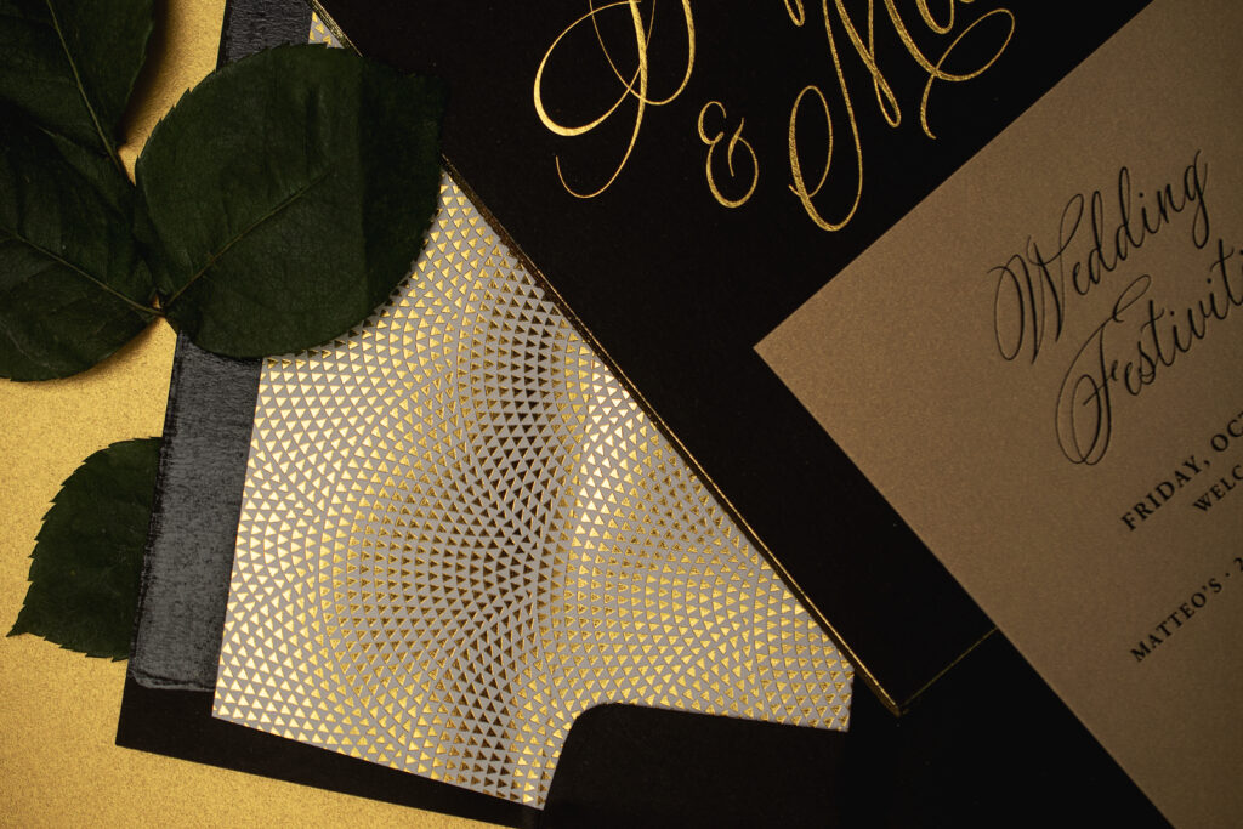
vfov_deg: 22.6
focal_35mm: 60
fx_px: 2072
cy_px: 414
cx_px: 622
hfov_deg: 33.4
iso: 100
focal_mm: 40
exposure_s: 1/125
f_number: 4
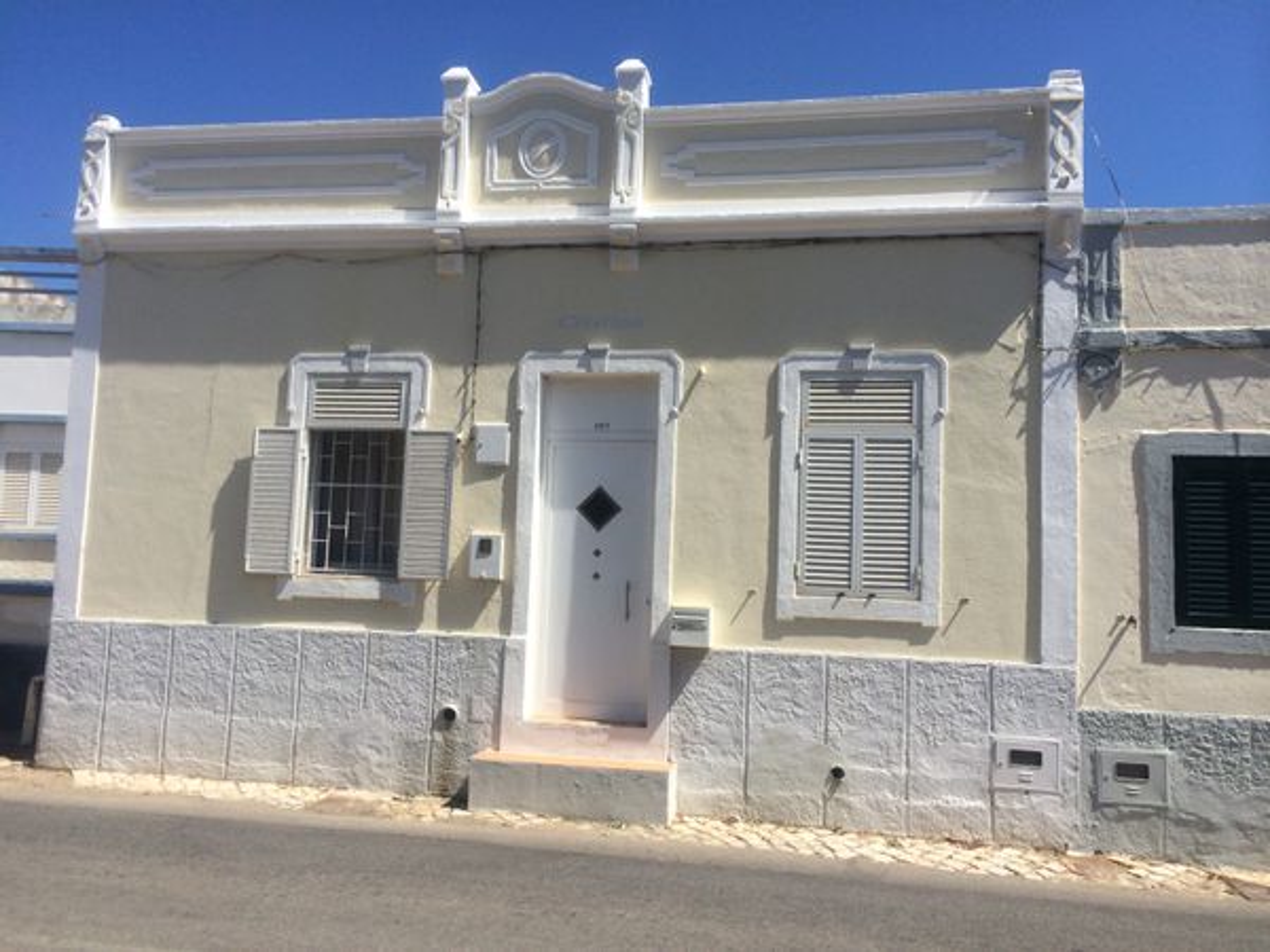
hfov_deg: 60.0
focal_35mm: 30
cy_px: 476
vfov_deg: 46.8
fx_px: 1101
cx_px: 635
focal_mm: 4.12
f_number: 2.2
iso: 32
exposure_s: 1/2740
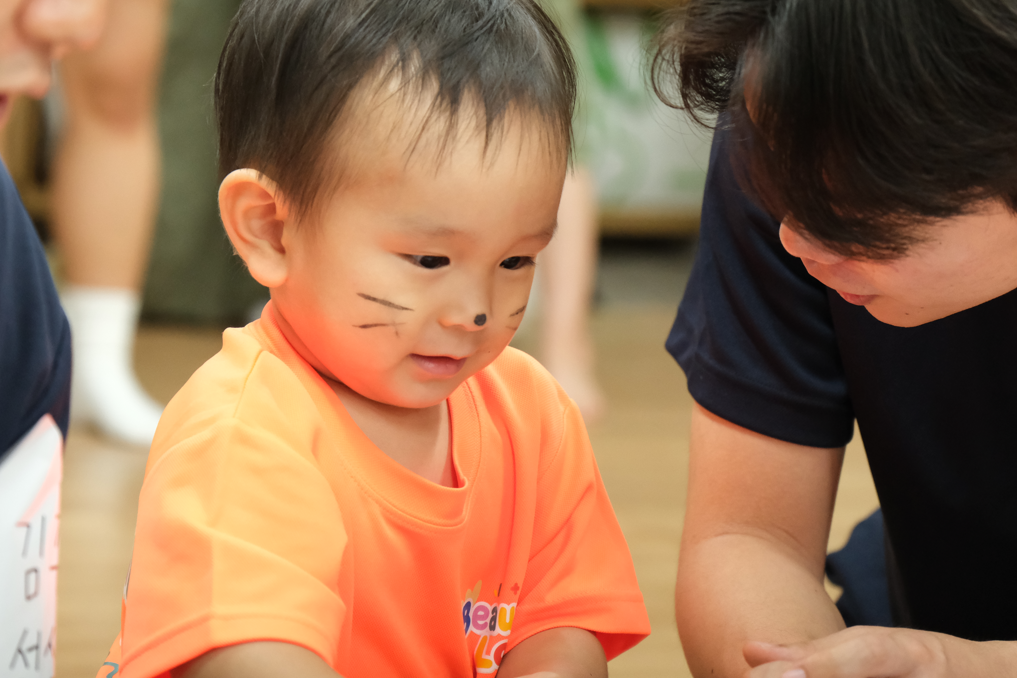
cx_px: 450
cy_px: 349
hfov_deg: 16.1
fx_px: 3587
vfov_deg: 10.8
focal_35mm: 127
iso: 4000
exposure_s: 1/250
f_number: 3.5
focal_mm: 70
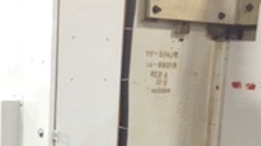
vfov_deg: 13.5
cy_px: 151
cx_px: 94
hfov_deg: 24.1
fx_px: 609
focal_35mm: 88
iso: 80
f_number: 2.4
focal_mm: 4.28
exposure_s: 1/20
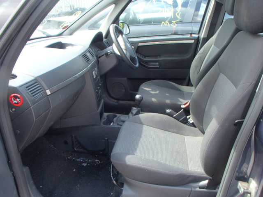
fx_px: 213
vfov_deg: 49.7
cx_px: 132
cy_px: 98
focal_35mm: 28
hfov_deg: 63.4
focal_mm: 5
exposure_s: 1/60
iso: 125
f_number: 3.9
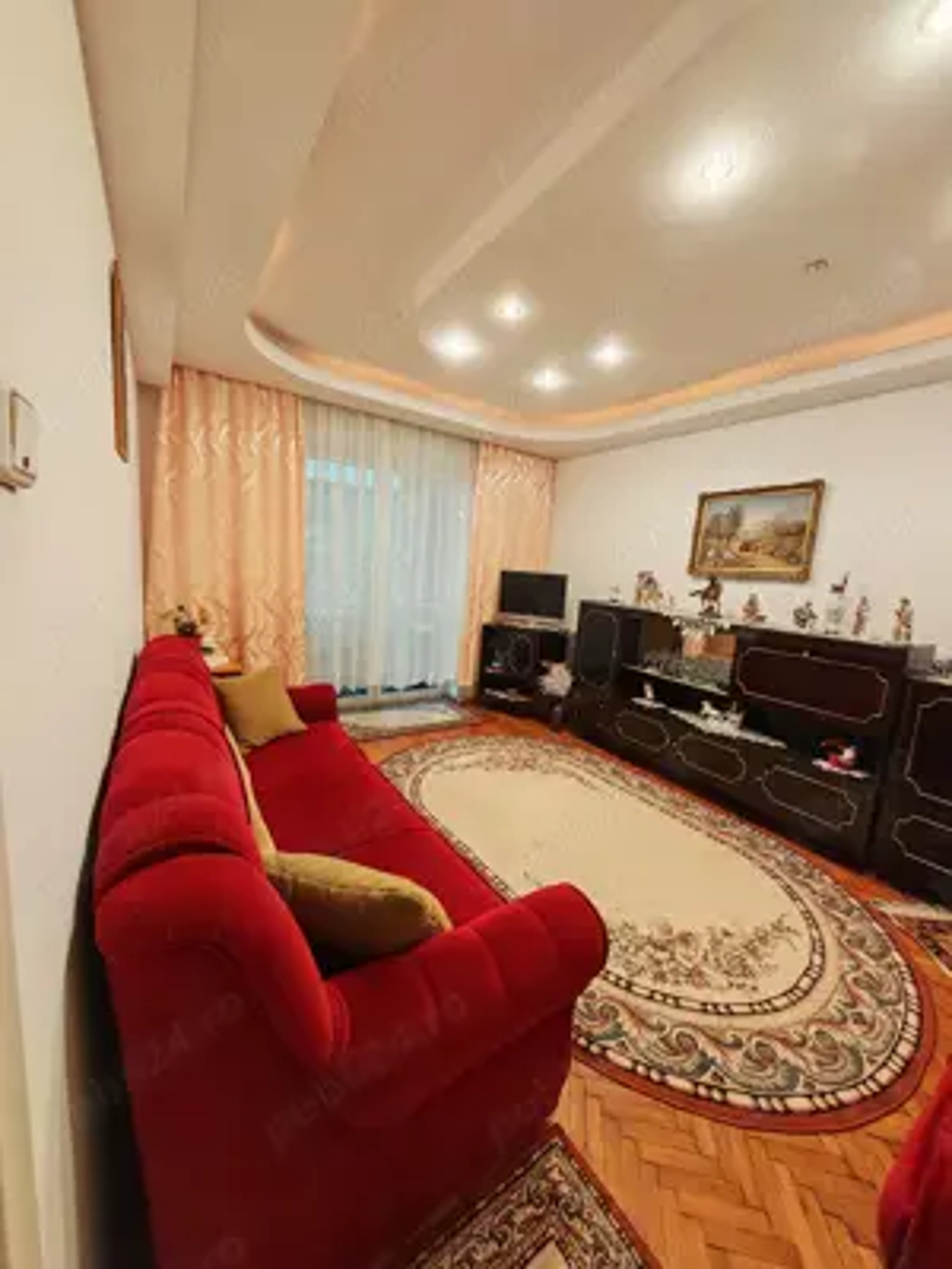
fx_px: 440
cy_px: 634
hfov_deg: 94.5
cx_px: 476
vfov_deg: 110.5
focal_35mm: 12
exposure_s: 1/25
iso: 500
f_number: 2
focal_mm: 1.82
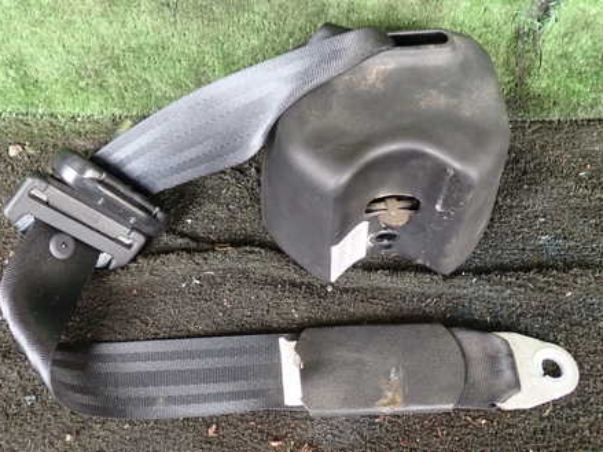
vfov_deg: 35.0
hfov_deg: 45.8
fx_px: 714
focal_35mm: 41
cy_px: 177
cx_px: 284
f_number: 2.3
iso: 200
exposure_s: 1/50
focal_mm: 5.4
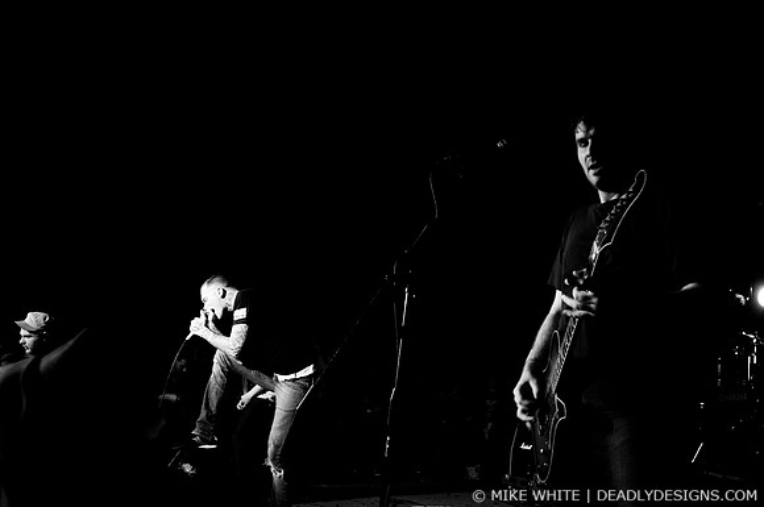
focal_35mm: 30
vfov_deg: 43.5
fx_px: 636
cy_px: 254
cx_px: 382
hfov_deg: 62.0
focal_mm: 20
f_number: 2.8
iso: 1000
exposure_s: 1/125
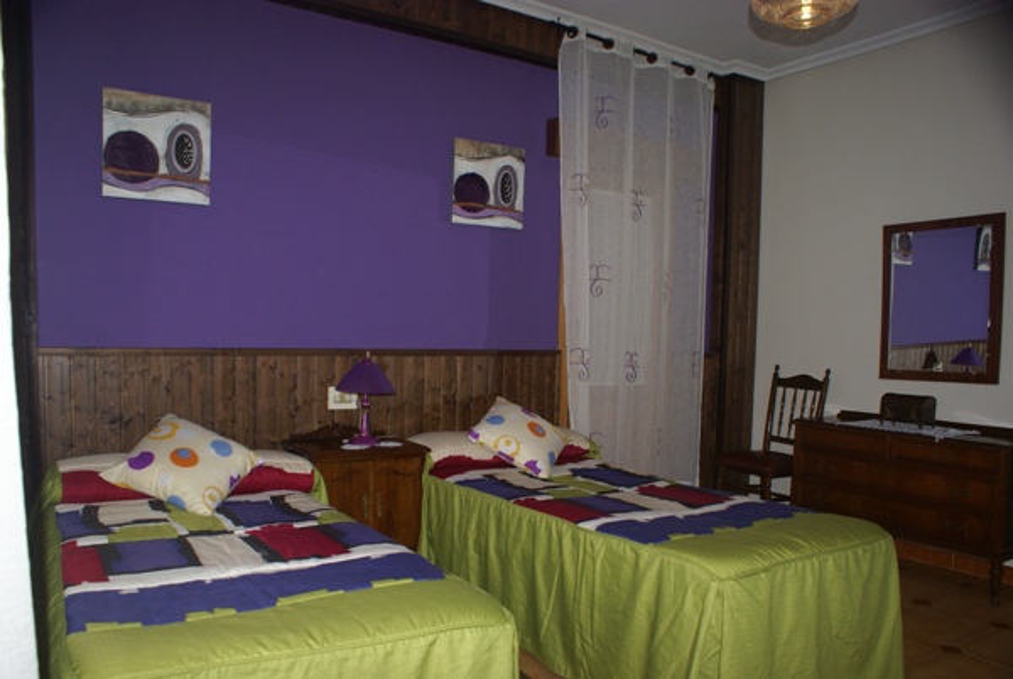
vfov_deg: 48.1
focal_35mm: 27
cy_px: 340
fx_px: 761
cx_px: 506
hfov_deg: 67.3
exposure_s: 1/60
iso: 400
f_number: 5.6
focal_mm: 18
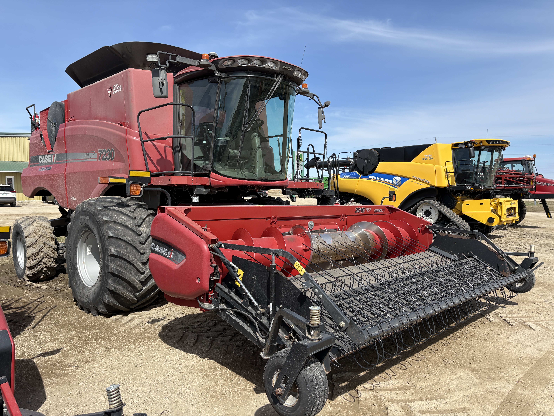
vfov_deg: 53.1
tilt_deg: -4.0
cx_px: 277
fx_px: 416
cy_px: 208
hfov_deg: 67.3
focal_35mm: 26
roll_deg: -0.3
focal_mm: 5.96
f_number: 1.6
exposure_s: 1/2639
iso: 50
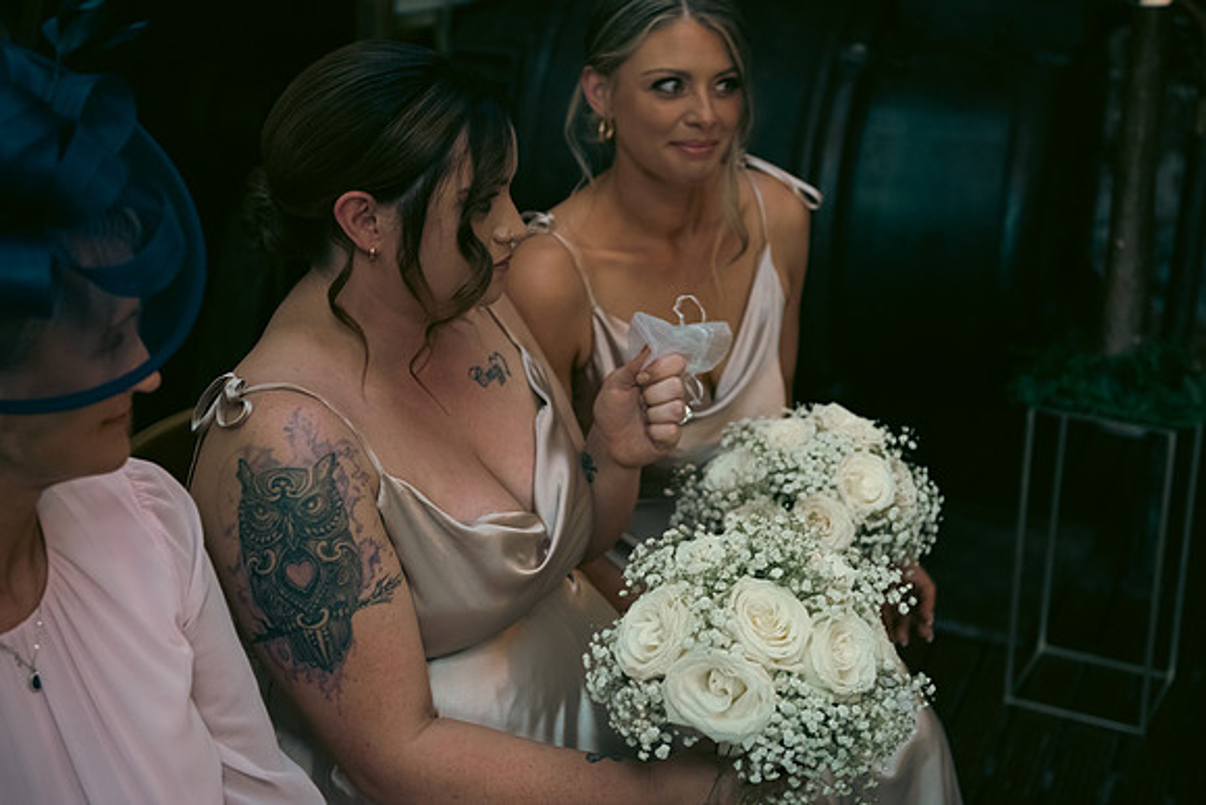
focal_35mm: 56
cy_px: 402
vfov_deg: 24.2
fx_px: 1876
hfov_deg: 35.6
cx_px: 603
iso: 1250
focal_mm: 56
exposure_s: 1/160
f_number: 3.5
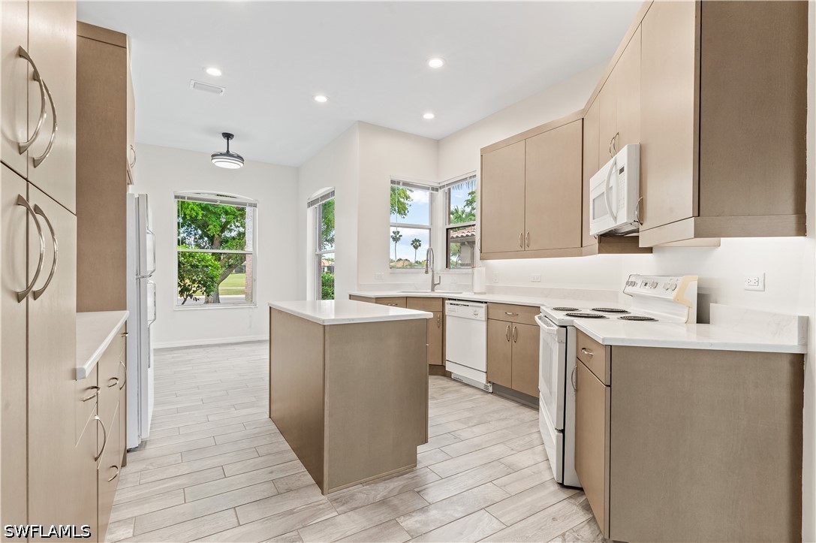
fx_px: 362
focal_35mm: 16
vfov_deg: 73.7
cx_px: 408
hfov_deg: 96.8
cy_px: 272
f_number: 10
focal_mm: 16
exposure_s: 1/5
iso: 320
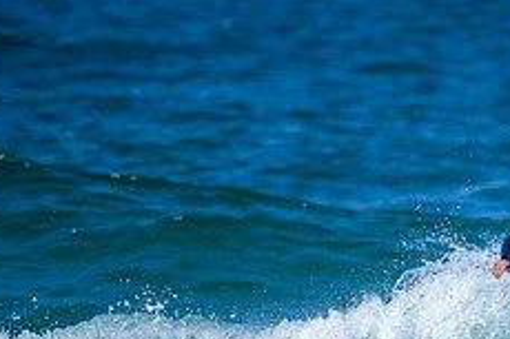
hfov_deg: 1.0
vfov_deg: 0.7
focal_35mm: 2021
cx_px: 574
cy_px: 356
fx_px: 28609
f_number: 6.3
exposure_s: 1/2500
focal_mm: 800
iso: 320
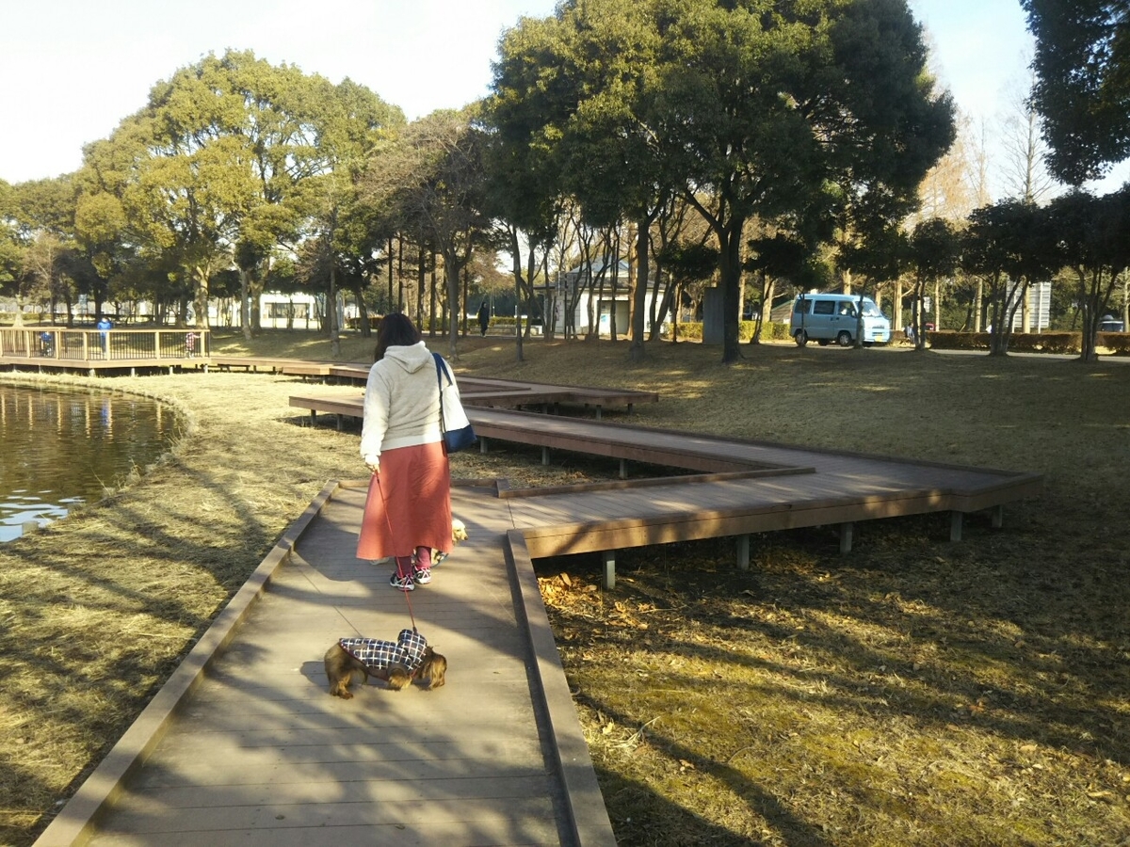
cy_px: 424
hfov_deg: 60.0
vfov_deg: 46.8
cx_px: 565
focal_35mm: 30
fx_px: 979
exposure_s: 1/293
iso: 25
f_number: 2.2
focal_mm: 4
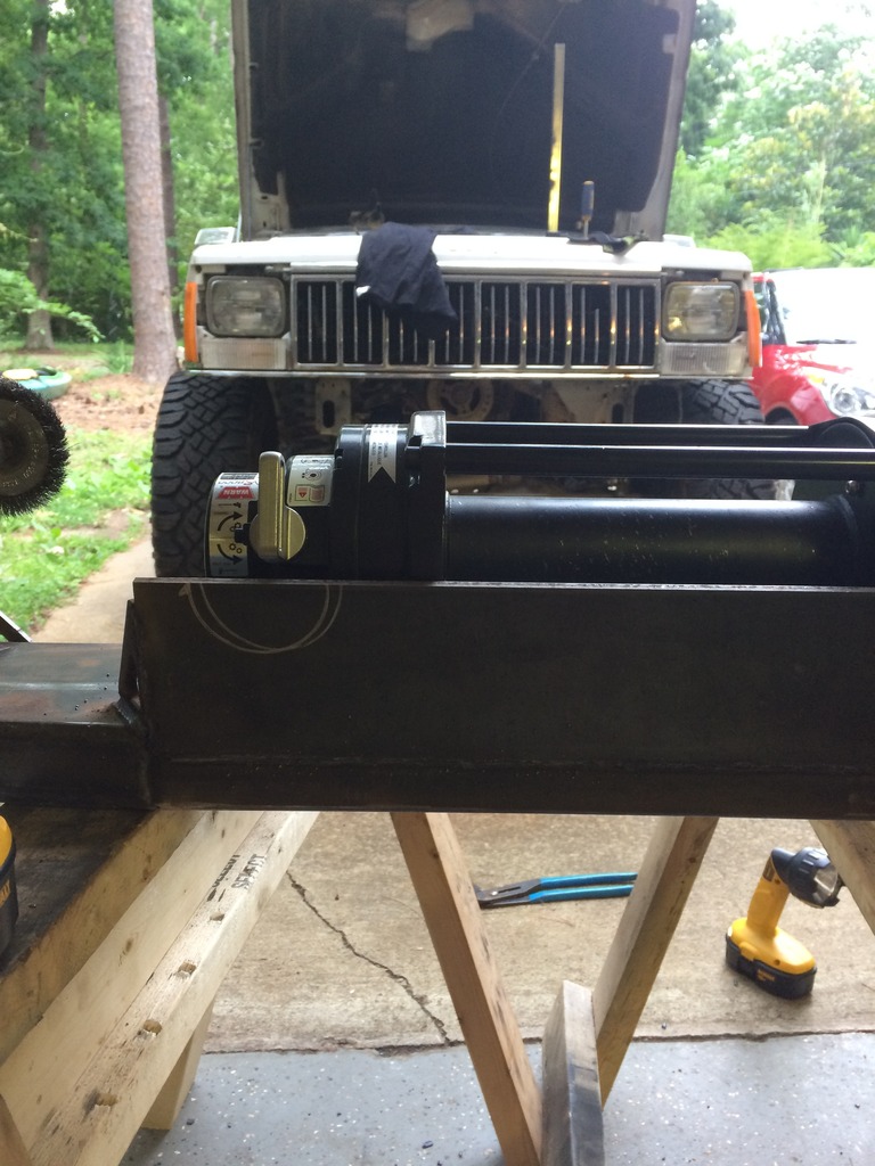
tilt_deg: -15.0
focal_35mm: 29
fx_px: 977
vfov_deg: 61.7
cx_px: 438
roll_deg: +0.2
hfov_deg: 48.2
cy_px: 583
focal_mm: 4.15
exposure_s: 1/30
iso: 100
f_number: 2.2
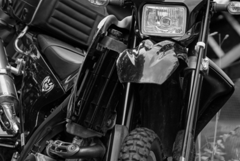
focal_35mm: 488
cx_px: 113
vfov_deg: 2.8
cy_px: 13
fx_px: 3257
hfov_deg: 4.2
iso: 160
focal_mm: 240
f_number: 6.3
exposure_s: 1/250
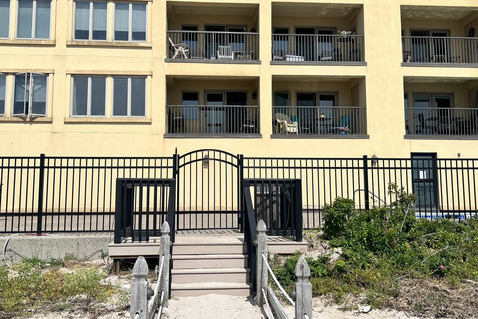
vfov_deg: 35.9
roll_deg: -0.1
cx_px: 235
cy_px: 149
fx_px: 491
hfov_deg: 51.9
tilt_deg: +6.0
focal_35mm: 37
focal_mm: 5.7
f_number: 1.5
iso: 50
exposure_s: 1/9434
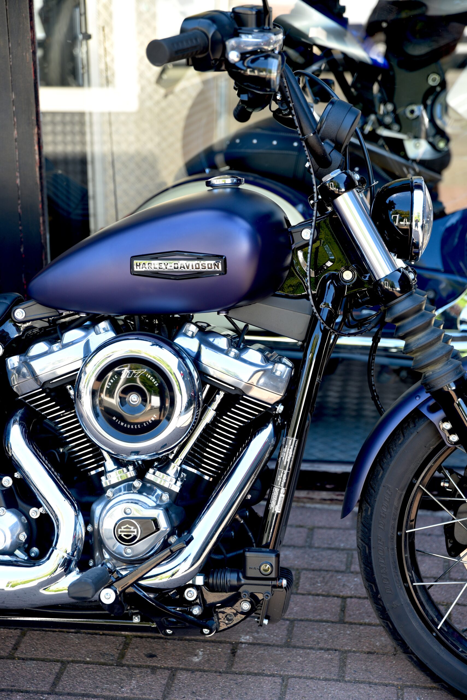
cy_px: 350
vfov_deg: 28.8
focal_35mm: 70
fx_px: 1361
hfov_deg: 19.5
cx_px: 234
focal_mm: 70
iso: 100
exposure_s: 1/60
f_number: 3.5
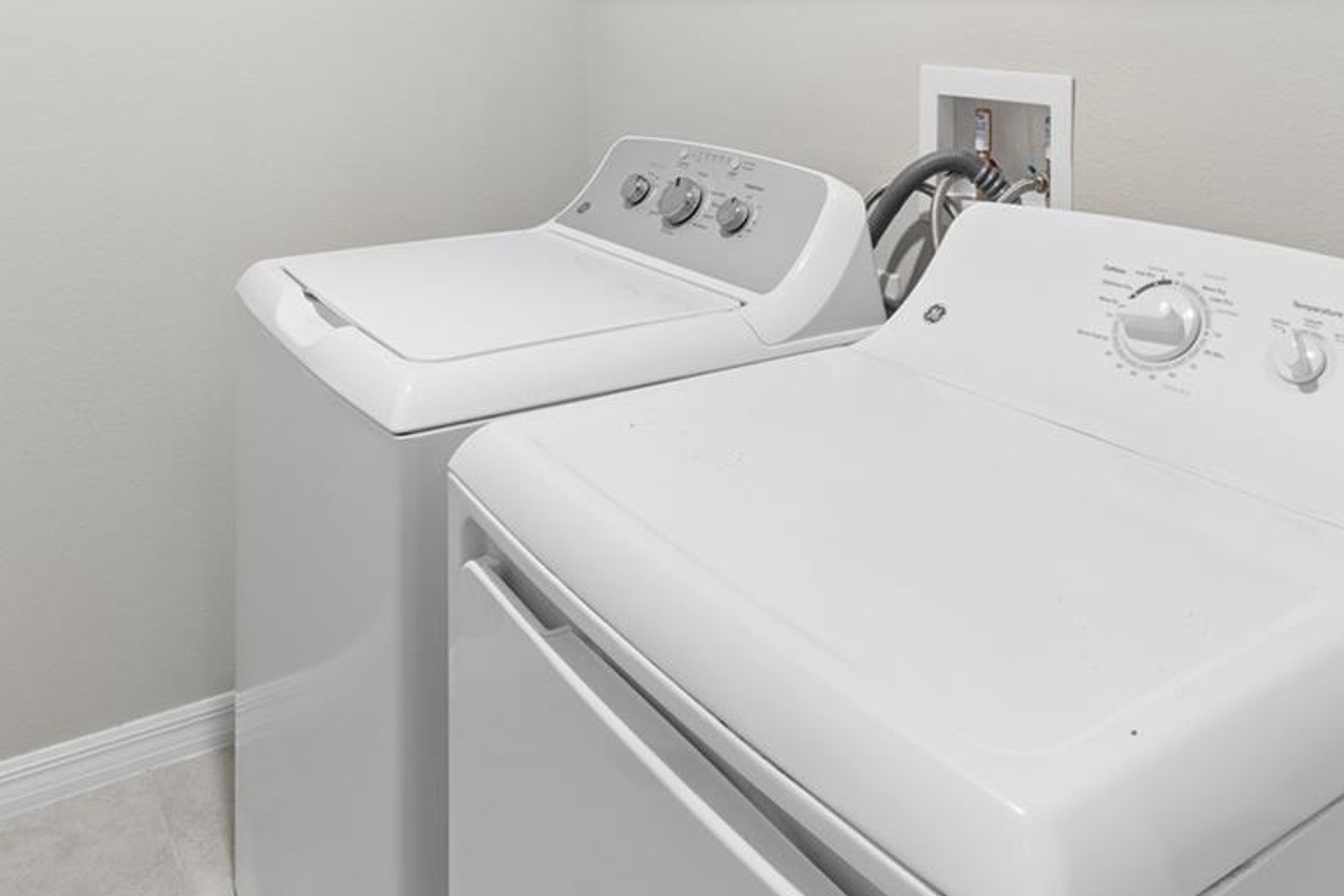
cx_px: 658
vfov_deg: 38.5
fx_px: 1157
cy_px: 42
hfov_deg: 60.3
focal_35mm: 31
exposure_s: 1/3.33
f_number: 8
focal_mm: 10
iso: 160
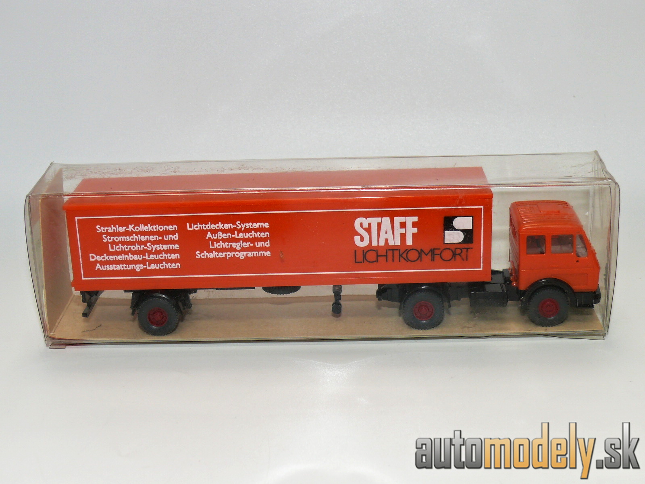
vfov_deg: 24.0
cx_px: 322
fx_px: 1137
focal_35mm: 61
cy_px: 242
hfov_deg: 31.7
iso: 100
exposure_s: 1/30
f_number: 4
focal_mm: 10.1
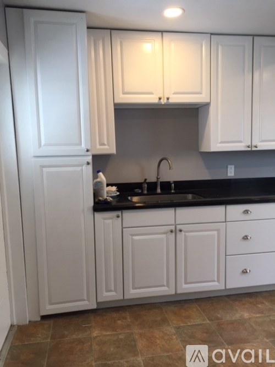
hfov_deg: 48.2
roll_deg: +1.5
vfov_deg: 61.7
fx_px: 307
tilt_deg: -6.6
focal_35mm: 29
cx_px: 138
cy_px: 184
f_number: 2.2
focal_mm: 4.15
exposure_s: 1/30
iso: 32
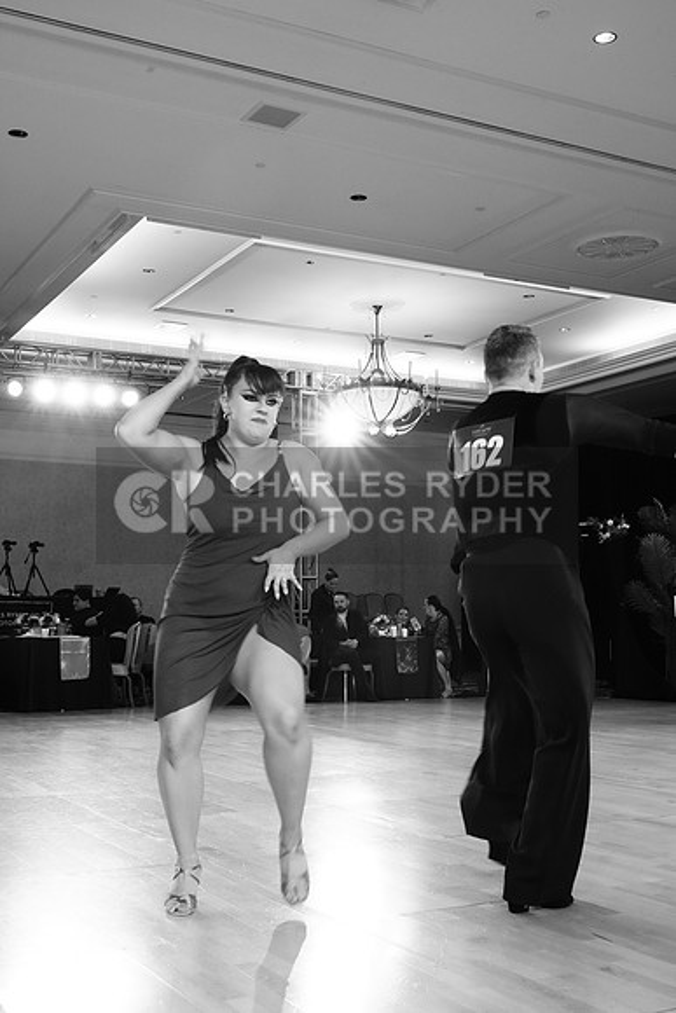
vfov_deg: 49.5
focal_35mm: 39
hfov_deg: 34.2
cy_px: 506
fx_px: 1098
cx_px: 338
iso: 5000
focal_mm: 39
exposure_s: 1/60
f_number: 13
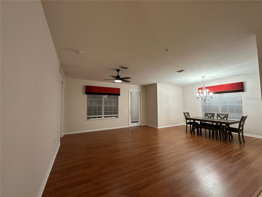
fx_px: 106
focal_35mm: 14
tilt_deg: +3.8
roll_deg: +0.2
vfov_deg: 85.7
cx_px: 131
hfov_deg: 102.1
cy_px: 98
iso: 320
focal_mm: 2.22
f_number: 2.2
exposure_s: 1/60
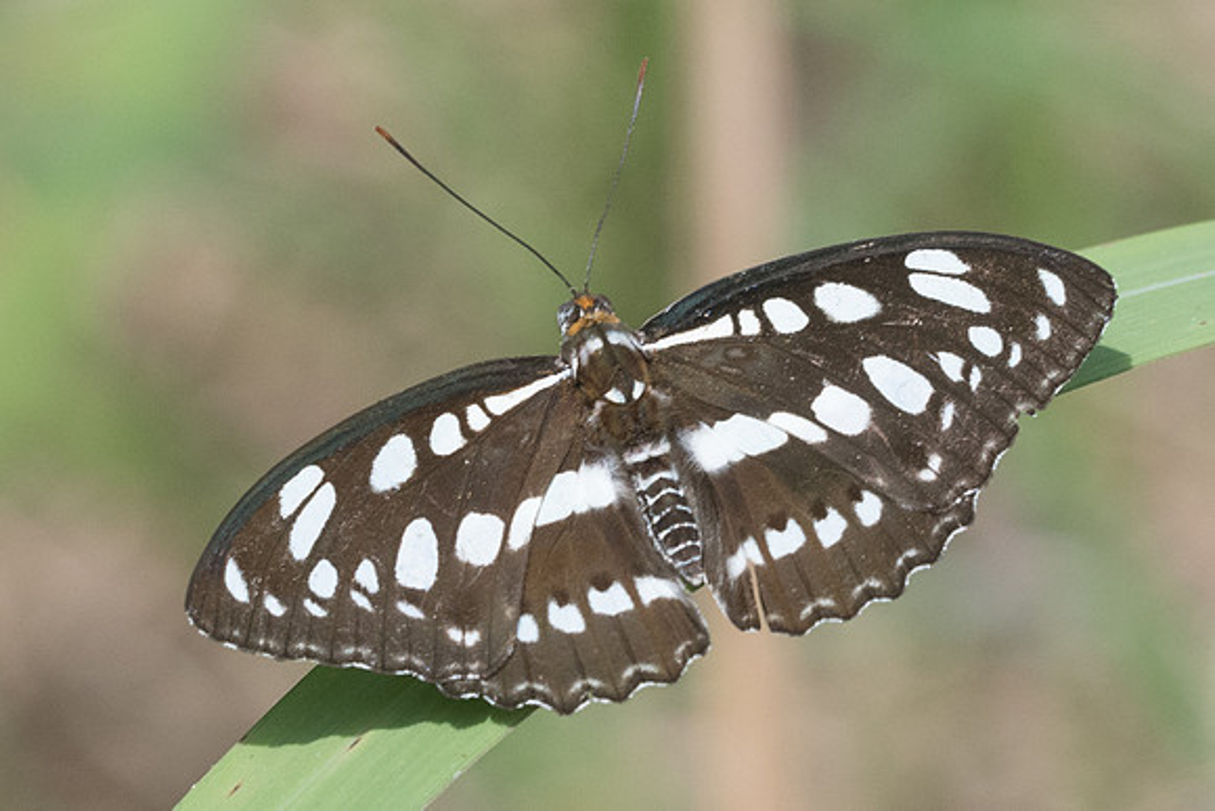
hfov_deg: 4.0
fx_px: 17587
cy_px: 254
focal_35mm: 521
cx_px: 586
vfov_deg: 2.6
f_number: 10
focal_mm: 150
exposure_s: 1/1000
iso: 1000
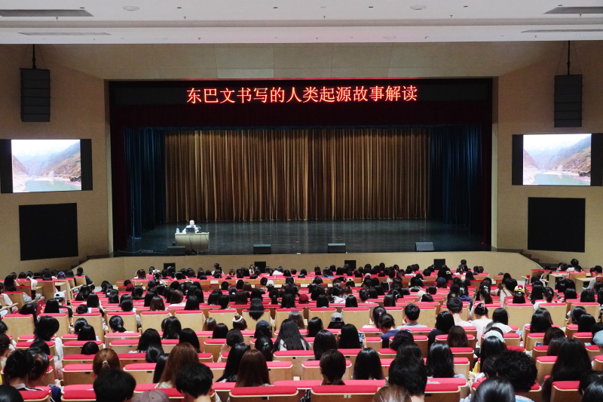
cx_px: 302
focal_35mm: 44
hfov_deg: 45.0
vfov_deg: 30.8
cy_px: 201
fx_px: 728
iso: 3200
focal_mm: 29
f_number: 5.6
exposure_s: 1/125
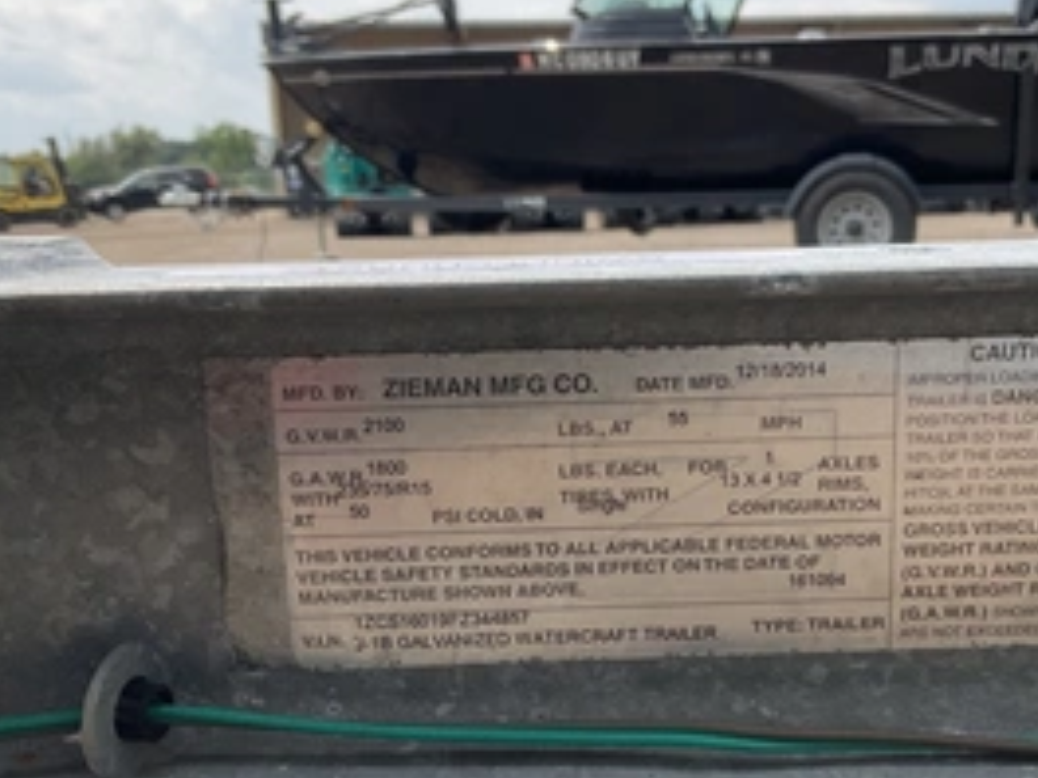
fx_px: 1319
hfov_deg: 42.8
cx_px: 609
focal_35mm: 44
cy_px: 456
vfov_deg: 32.8
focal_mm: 3
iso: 25
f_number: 1.8
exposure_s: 1/898
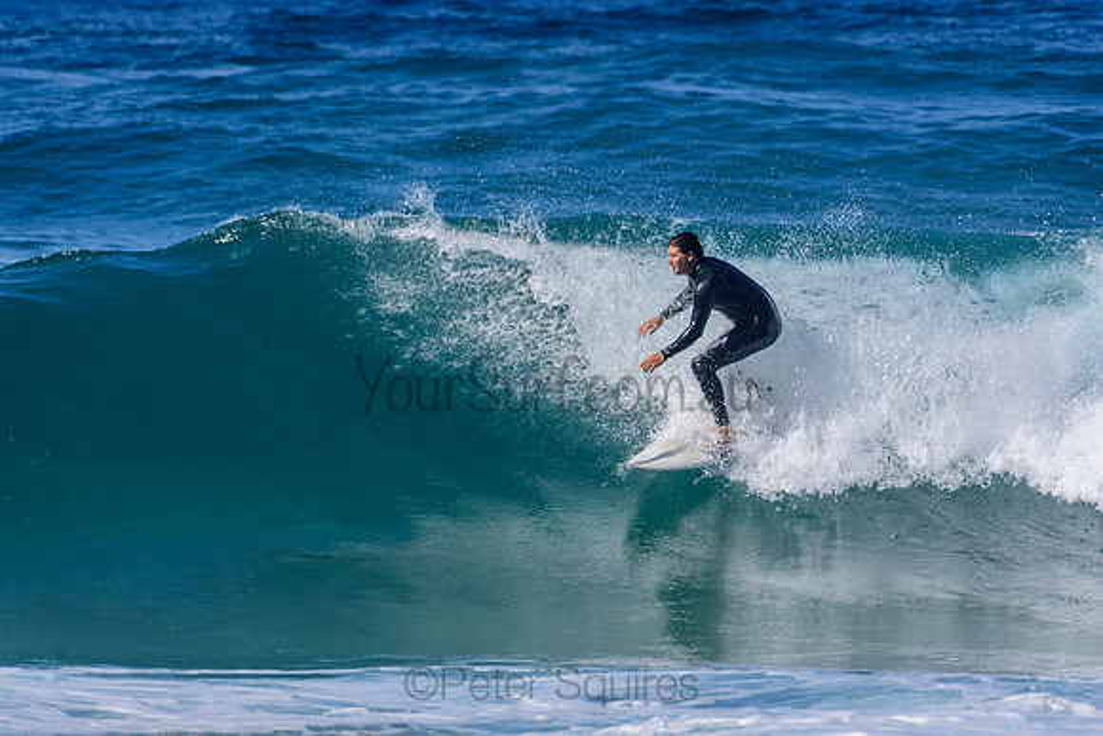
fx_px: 22983
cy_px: 368
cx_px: 552
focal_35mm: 750
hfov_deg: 2.7
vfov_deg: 1.8
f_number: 5.6
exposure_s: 1/2000
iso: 220
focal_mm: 500
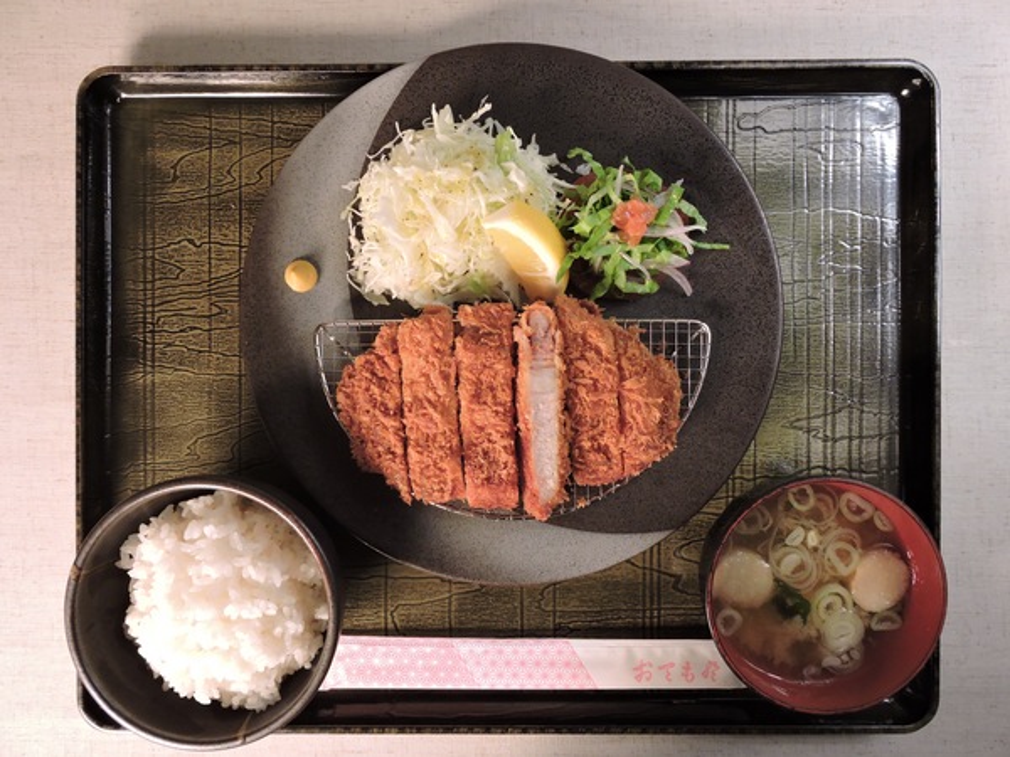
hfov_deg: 71.6
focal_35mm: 24
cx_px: 505
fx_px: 700
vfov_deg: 56.8
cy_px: 378
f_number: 3.3
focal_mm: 4.3
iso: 400
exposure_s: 1/8
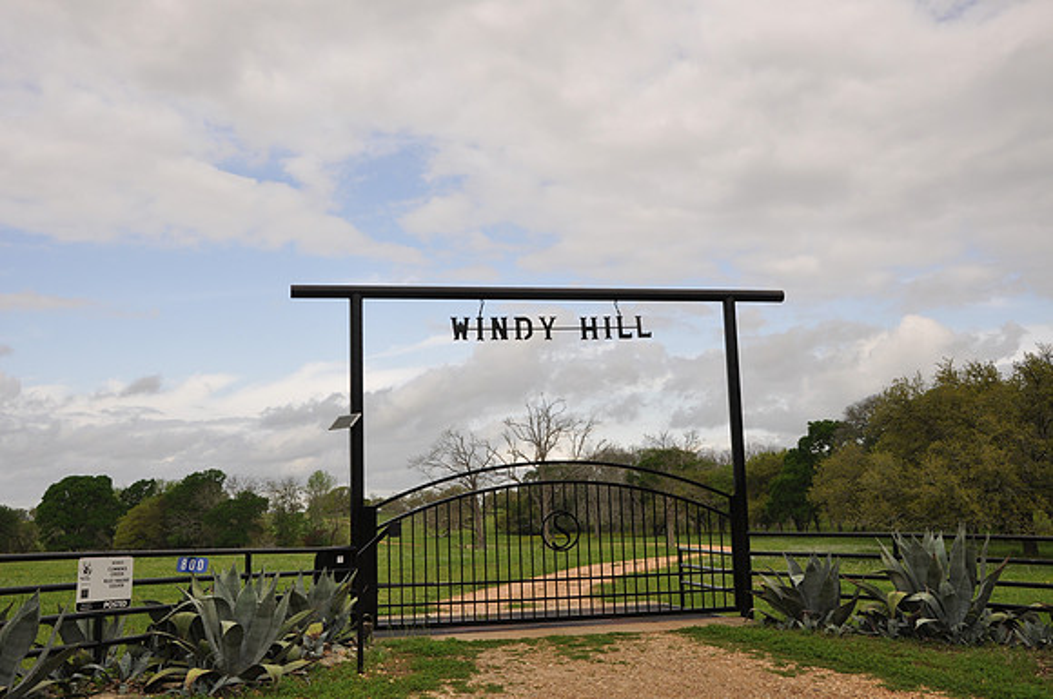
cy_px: 350
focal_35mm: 33
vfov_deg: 39.9
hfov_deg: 57.3
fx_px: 964
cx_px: 526
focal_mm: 22
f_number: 9
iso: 200
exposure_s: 1/80
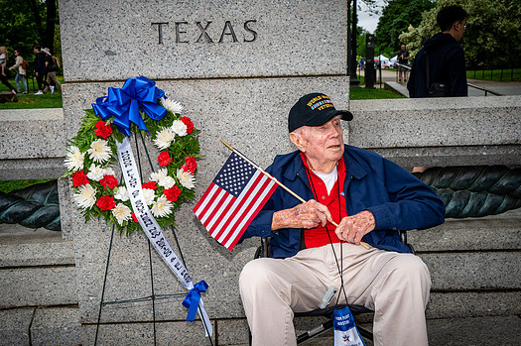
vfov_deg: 35.9
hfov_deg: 51.9
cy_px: 175
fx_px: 535
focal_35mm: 37
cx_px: 245
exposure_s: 1/640
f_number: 8
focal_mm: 33.5
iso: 1100
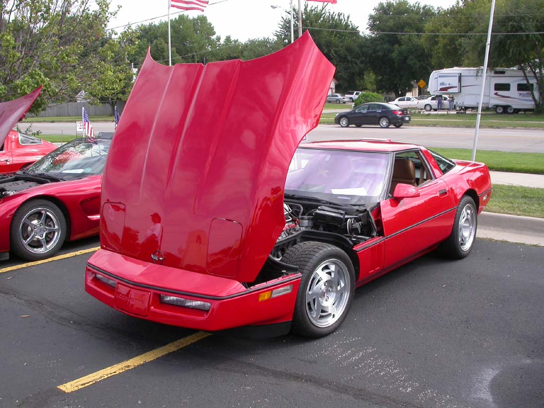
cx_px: 272
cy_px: 204
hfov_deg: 49.0
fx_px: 597
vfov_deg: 37.7
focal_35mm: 38
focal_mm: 7.85
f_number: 5.3
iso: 100
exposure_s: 1/215
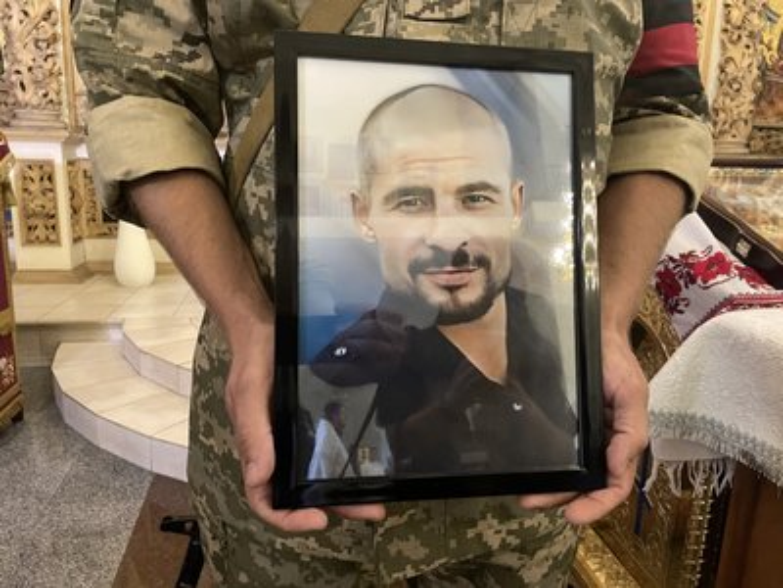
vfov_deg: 53.1
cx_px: 392
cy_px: 294
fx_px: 588
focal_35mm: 26
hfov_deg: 67.3
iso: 400
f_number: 1.6
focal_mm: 4.2
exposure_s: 1/33
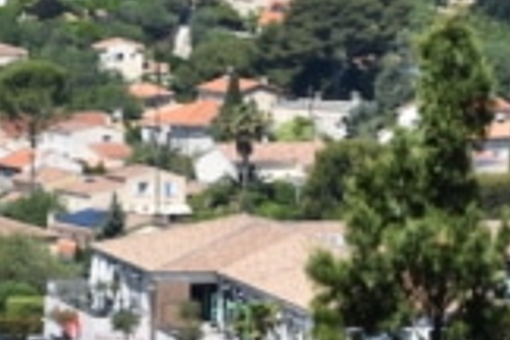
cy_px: -69
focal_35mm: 582
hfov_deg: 3.5
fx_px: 8242
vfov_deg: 2.4
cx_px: 885
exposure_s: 1/320
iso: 100
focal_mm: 105
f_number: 9
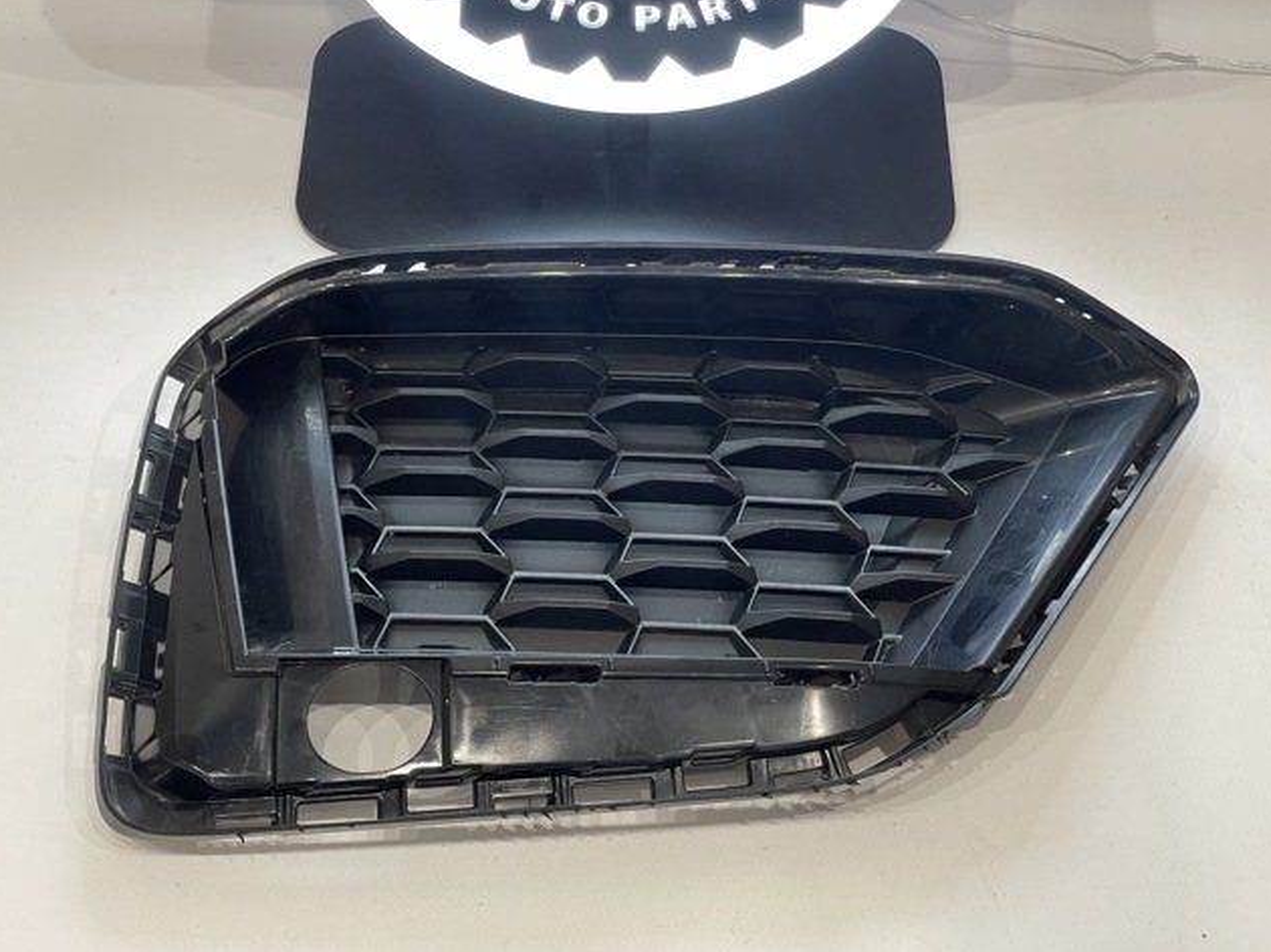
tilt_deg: -51.2
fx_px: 2386
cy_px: 475
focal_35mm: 65
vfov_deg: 22.6
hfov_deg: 29.8
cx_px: 636
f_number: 2.2
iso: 200
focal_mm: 7.5
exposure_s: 1/50
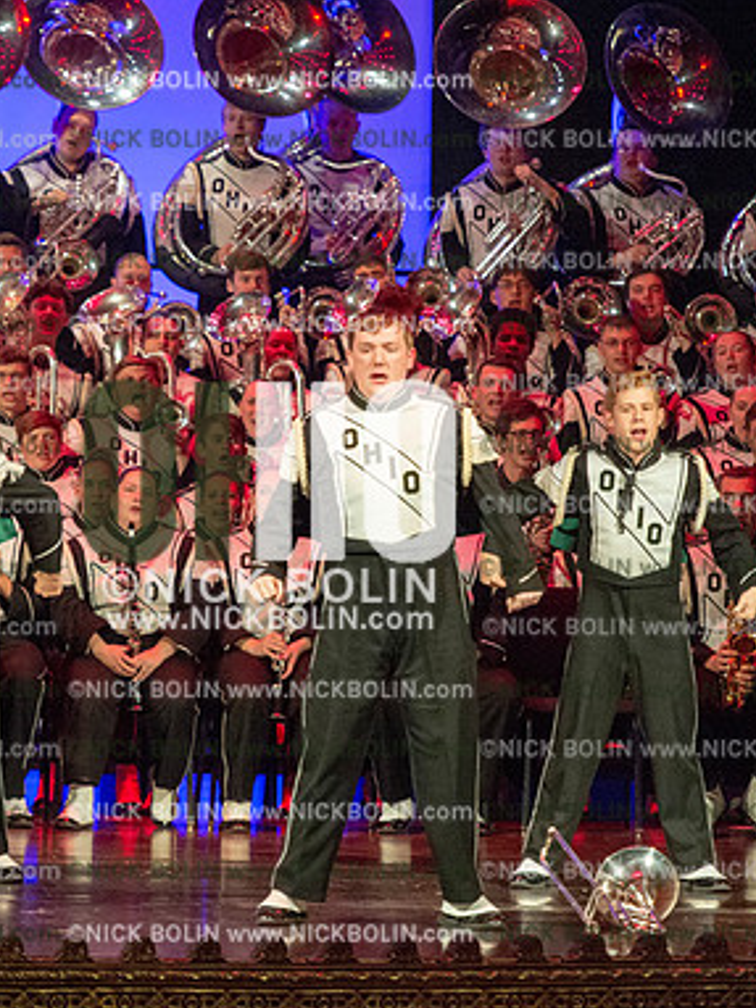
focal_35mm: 320
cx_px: 269
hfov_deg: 4.6
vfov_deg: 6.2
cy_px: 505
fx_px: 9323
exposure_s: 1/320
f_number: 5.6
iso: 8000
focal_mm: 220
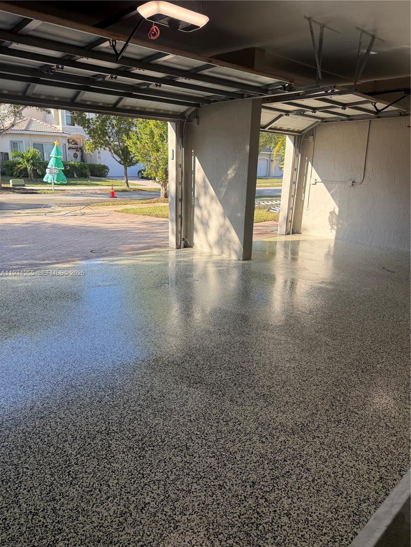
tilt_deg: -13.4
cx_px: 206
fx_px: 380
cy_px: 274
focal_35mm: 24
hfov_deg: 56.8
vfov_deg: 71.6
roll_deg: -2.4
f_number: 1.78
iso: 80
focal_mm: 6.76
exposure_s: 1/943
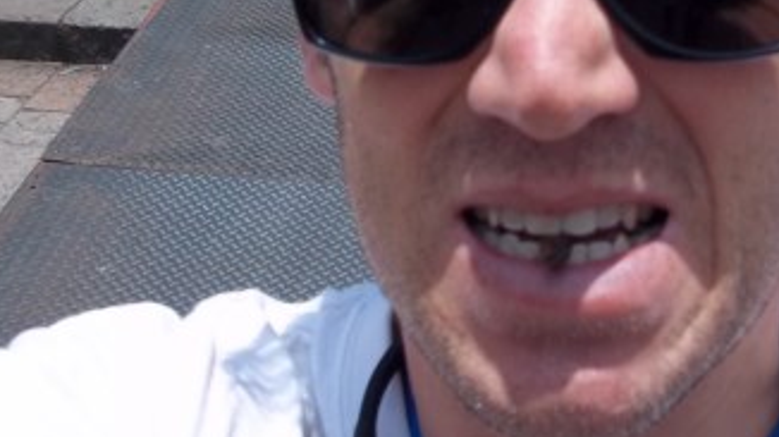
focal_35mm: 77
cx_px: 516
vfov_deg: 15.6
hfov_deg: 27.4
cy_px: 107
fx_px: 1590
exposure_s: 1/250
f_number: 8
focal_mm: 6.5
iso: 80
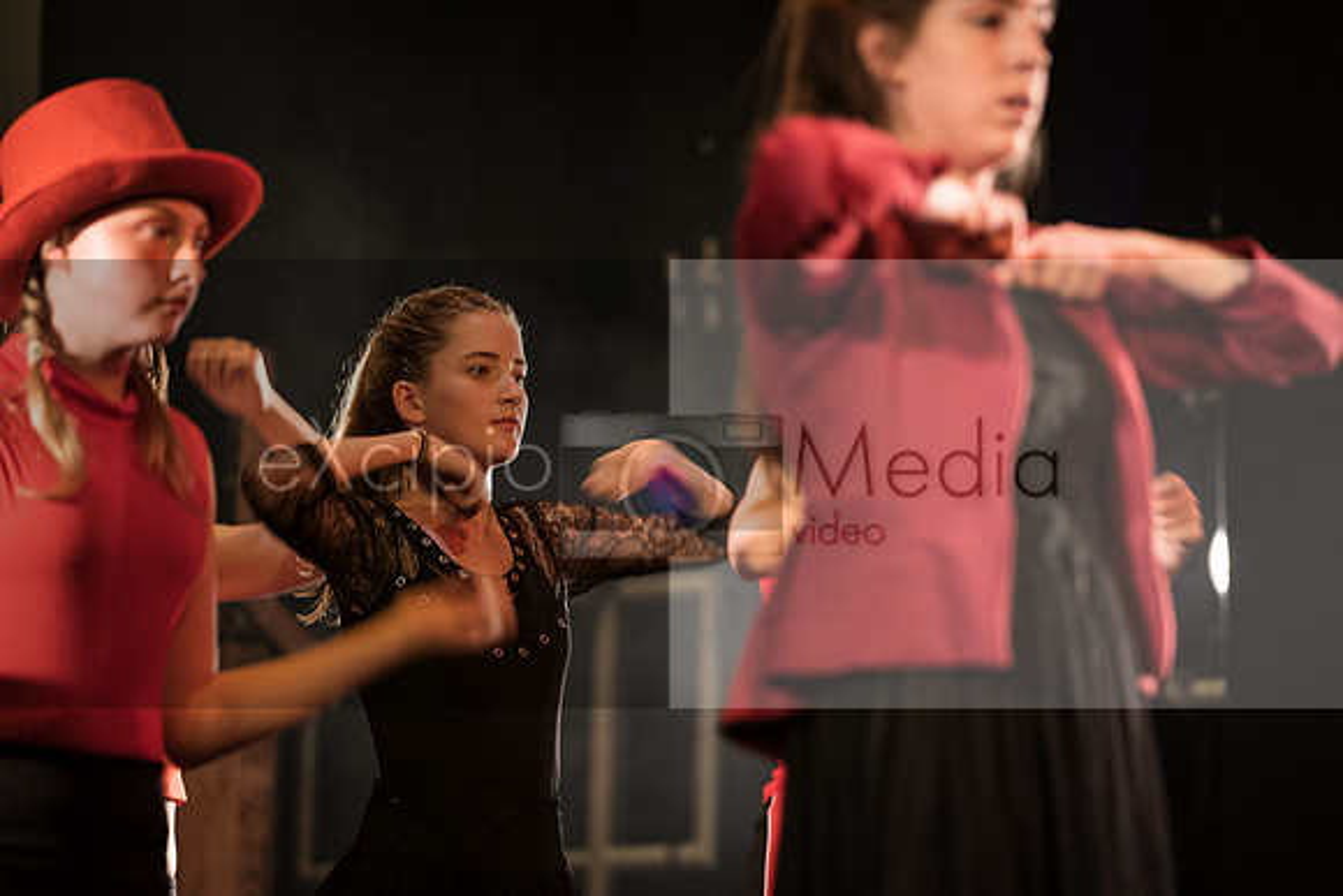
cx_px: 769
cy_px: 513
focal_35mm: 167
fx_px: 6240
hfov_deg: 12.3
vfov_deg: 8.2
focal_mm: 146
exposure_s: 1/80
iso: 1000
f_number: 2.8
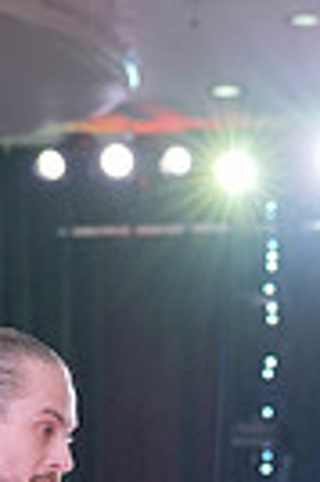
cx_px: 322
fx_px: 4050
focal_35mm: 303
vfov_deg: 6.6
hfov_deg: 4.5
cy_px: 870
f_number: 4
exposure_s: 1/320
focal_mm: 70
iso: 1600
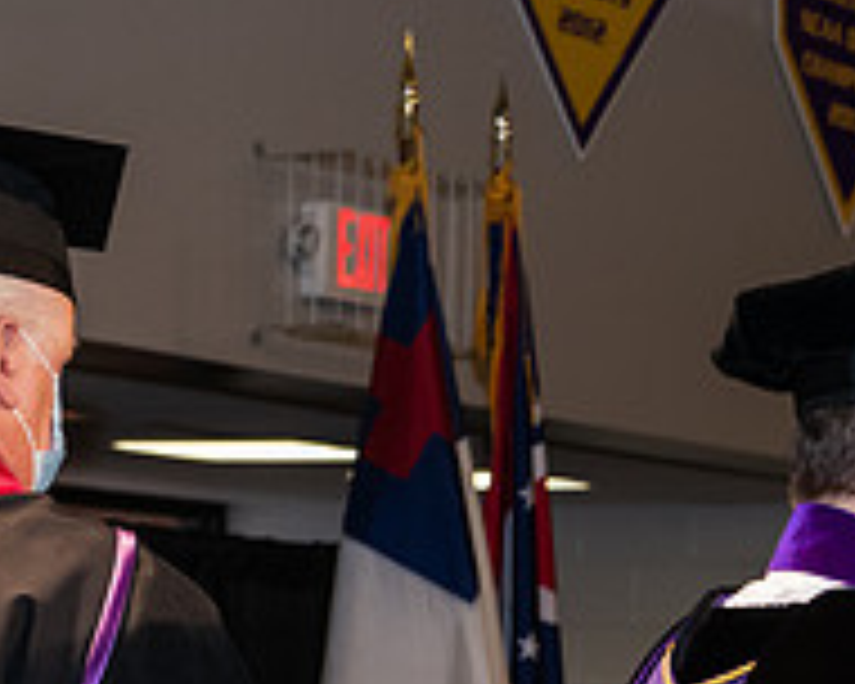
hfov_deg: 10.6
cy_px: 799
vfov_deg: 8.6
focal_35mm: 178
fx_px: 4504
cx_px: 1174
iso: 1600
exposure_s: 1/200
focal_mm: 62
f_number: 6.3
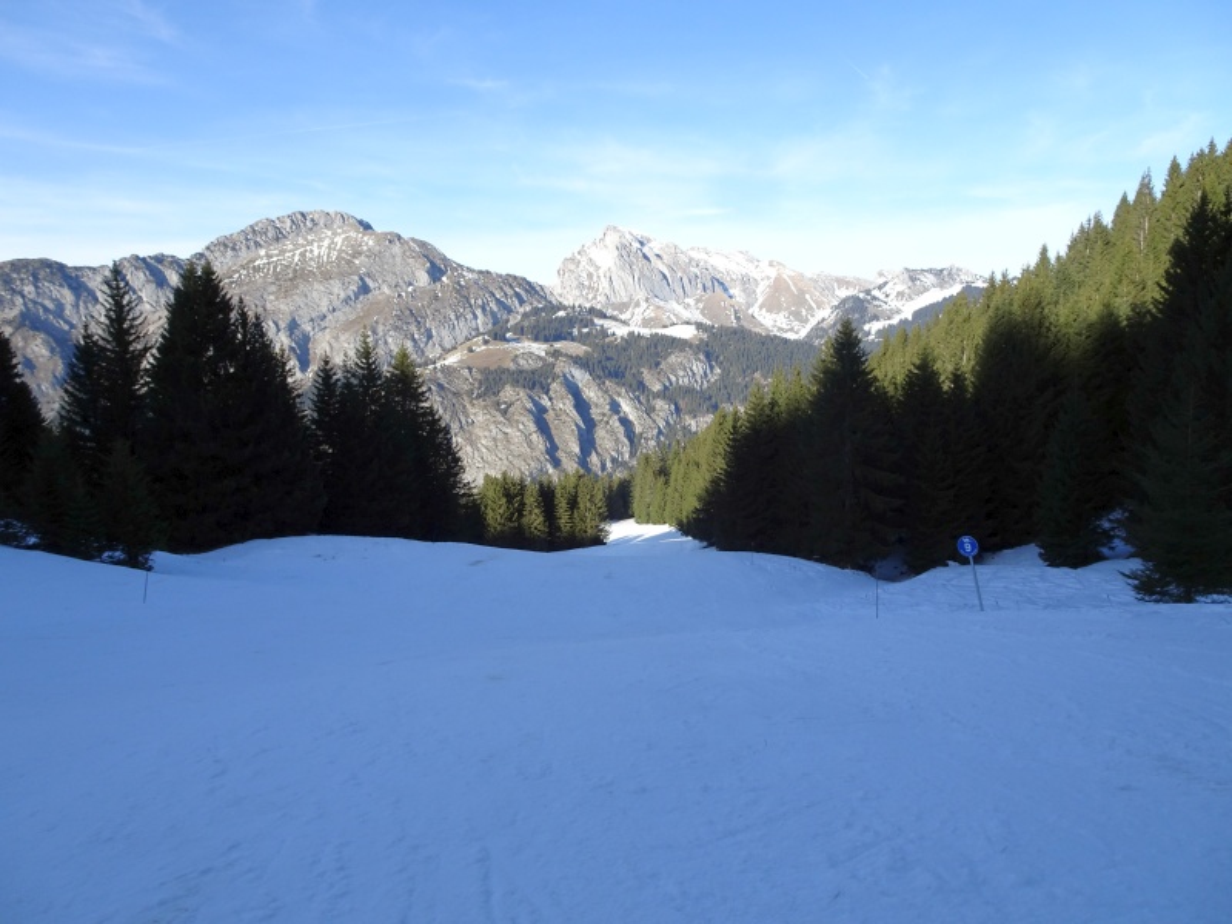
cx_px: 616
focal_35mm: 24
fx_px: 854
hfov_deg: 71.6
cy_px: 462
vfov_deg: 56.8
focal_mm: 4.1
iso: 80
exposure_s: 1/500
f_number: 3.5
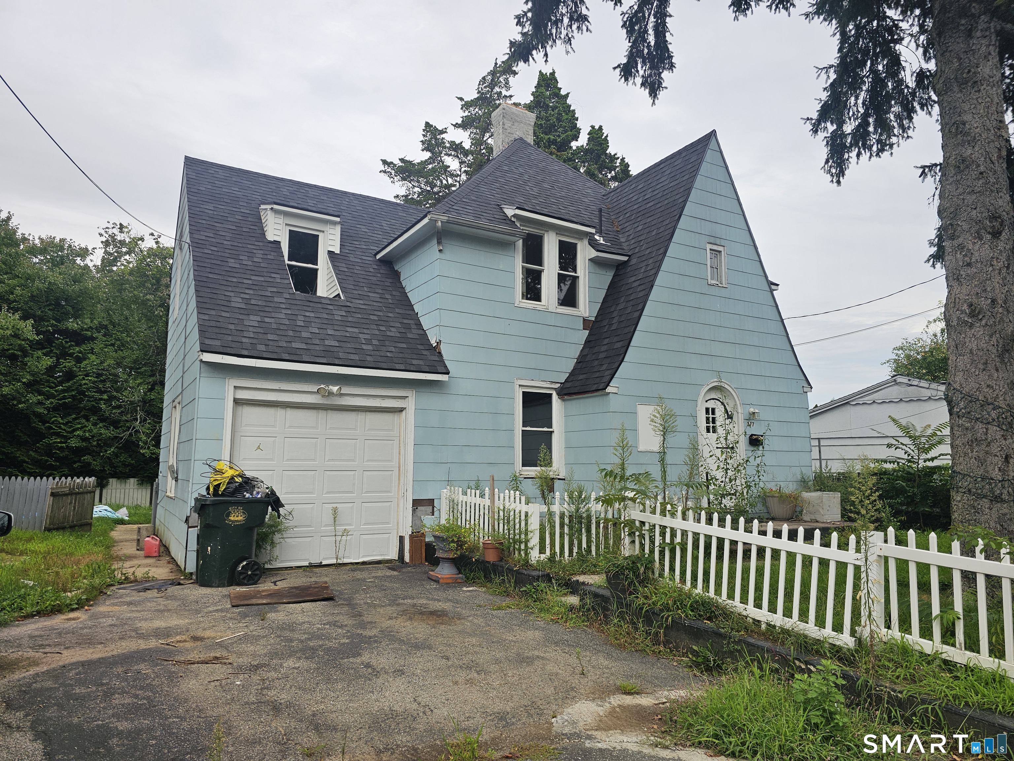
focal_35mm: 23
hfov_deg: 73.9
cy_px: 380
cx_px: 507
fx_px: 674
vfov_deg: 58.9
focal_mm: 6.3
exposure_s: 1/210
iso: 10
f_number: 1.7
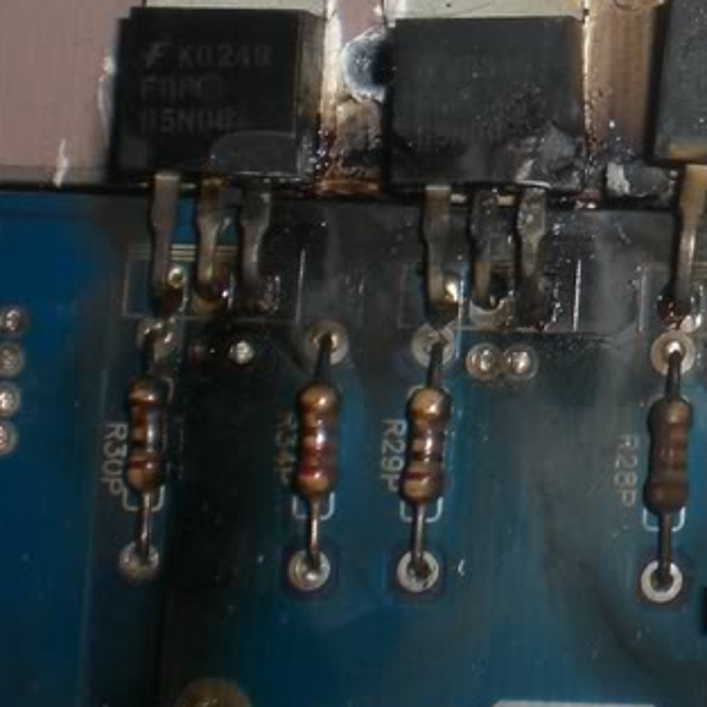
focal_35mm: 110
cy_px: -27
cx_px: 1032
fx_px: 2542
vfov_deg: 15.5
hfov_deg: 14.8
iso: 50
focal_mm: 6.3
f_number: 4.4
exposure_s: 1/60
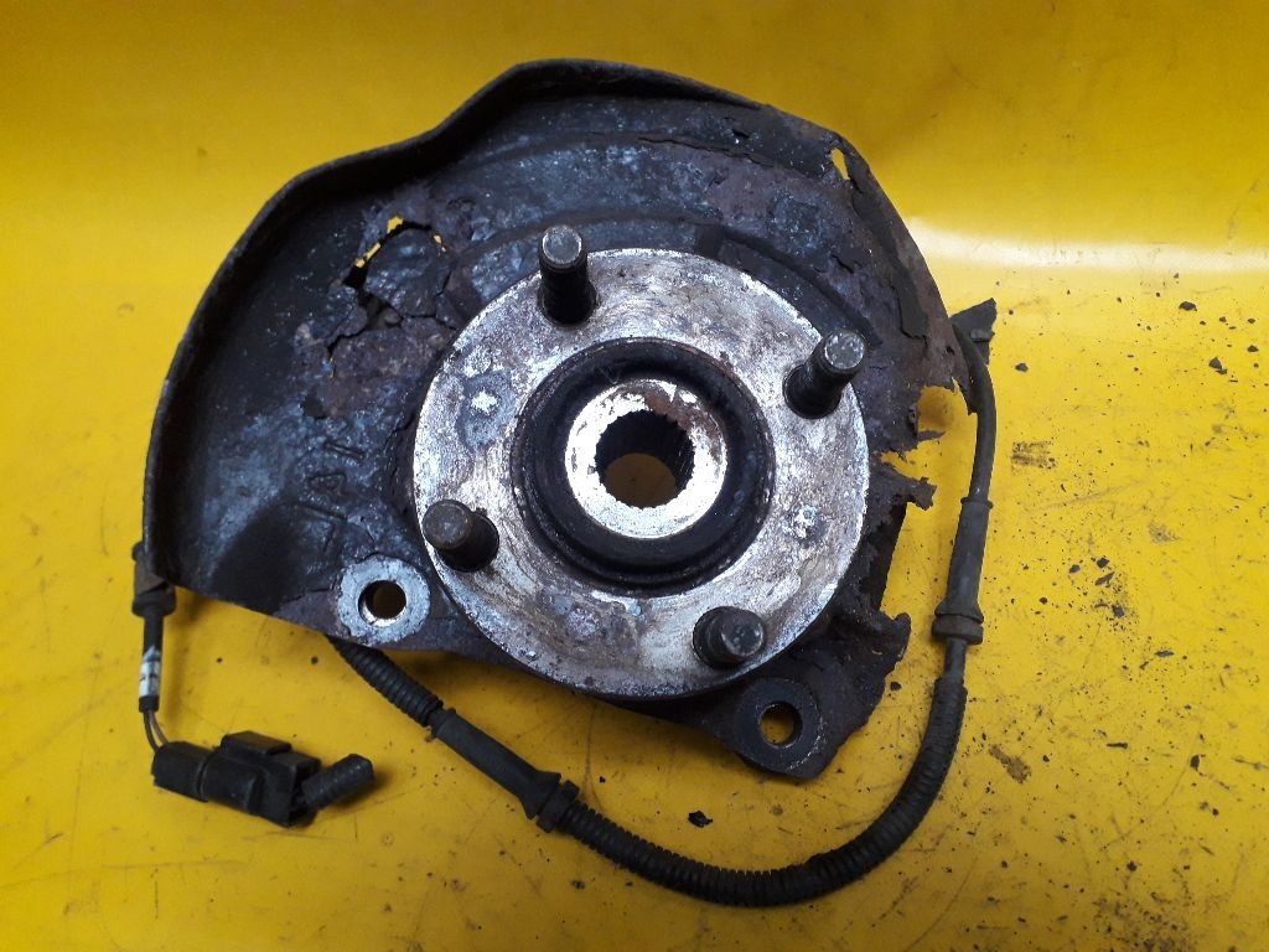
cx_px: 634
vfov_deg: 51.4
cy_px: 476
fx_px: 990
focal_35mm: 27
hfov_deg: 65.3
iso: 200
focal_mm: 3.6
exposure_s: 1/33
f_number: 1.9
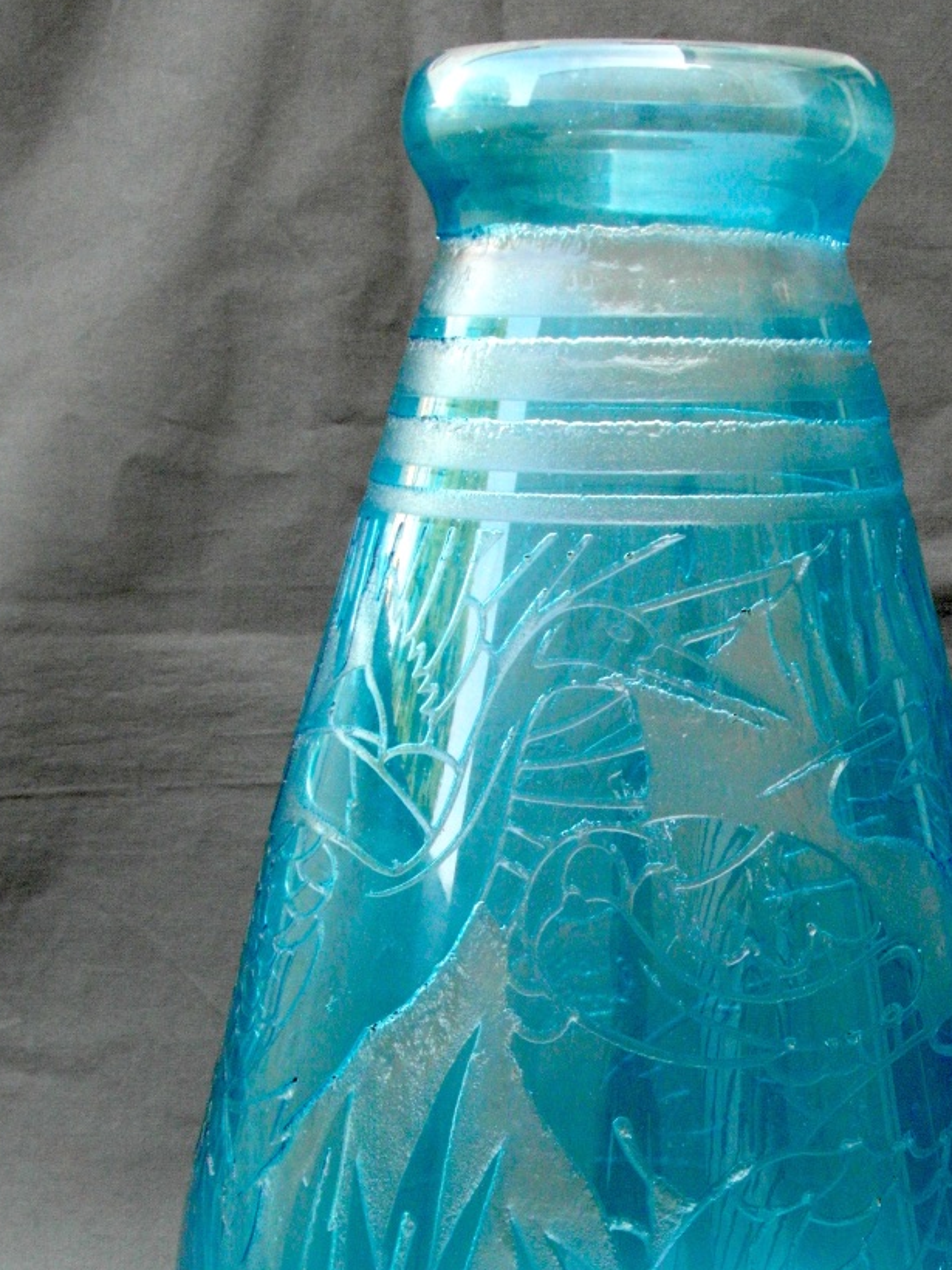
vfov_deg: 31.7
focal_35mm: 60
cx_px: 627
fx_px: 2200
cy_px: 922
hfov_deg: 24.3
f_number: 5.8
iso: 240
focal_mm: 6.8
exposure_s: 1/30
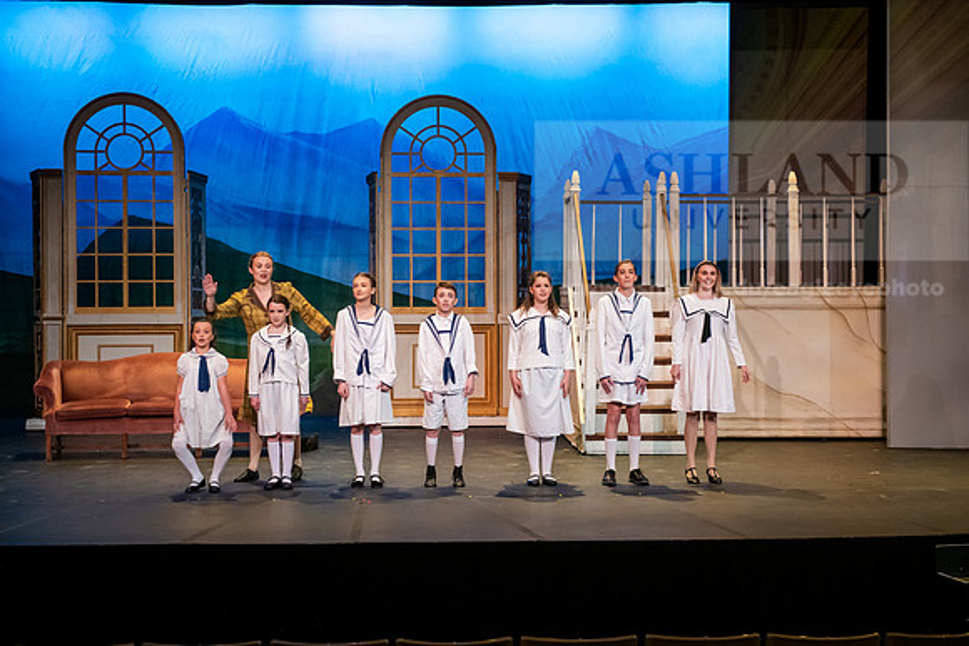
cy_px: 323
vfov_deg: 21.9
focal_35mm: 62
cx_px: 484
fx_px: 1669
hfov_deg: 32.4
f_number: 3.2
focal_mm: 62
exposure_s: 1/200
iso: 2500
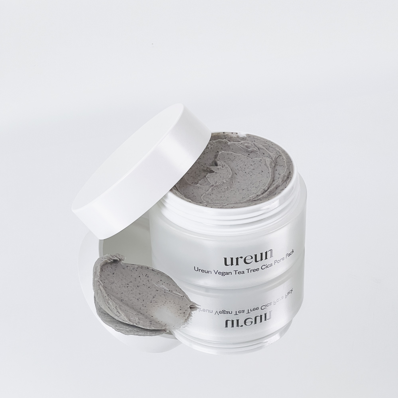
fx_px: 1184
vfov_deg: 19.1
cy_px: 232
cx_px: 199
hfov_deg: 19.1
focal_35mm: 91
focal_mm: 9
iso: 125
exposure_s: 1/120
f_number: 2.8
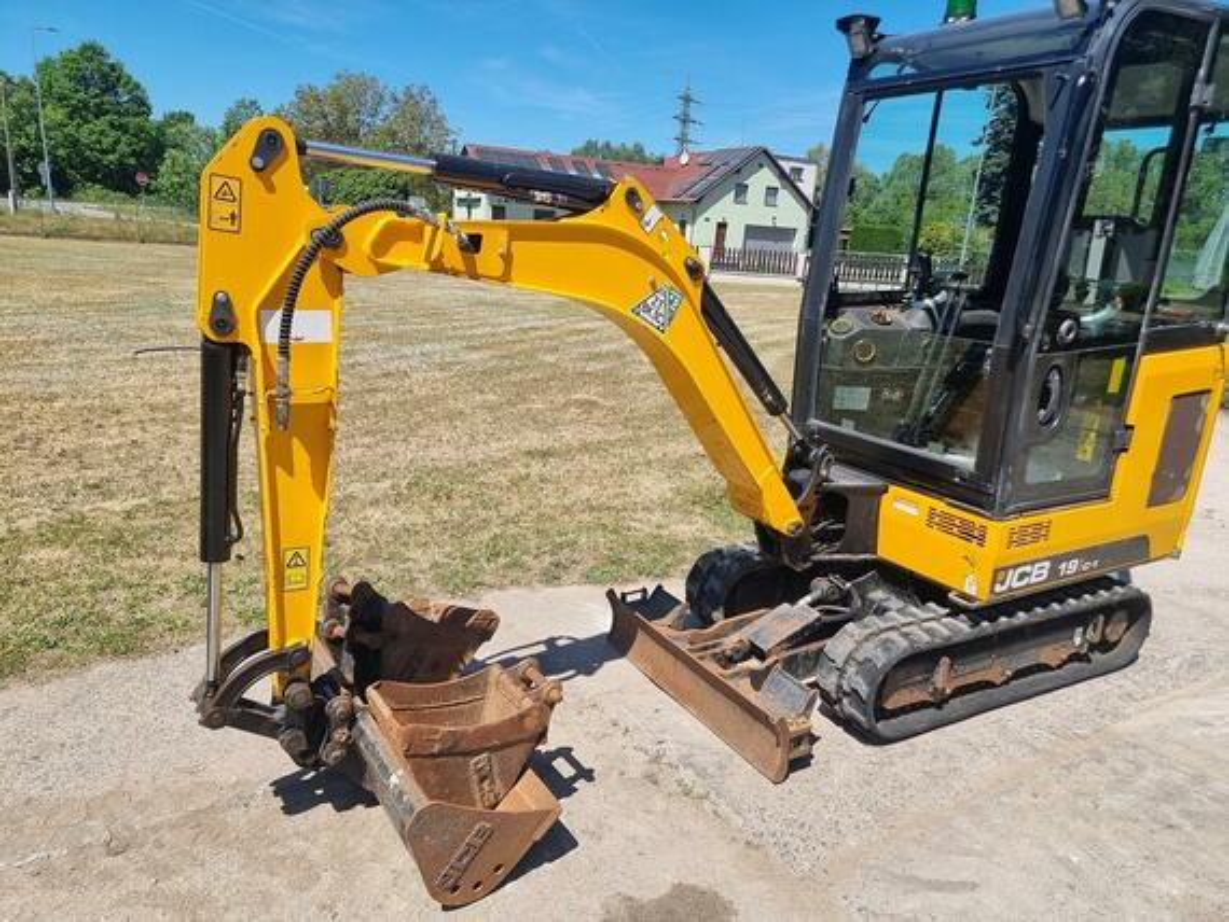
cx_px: 614
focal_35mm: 24
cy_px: 461
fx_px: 852
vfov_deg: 56.9
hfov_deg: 71.6
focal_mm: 6.7
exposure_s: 1/966
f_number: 1.8
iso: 50
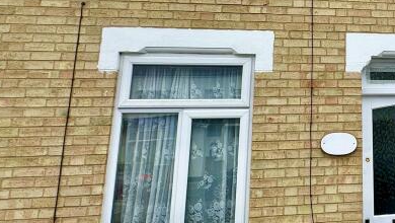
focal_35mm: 40
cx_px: 398
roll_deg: +2.9
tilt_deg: +11.5
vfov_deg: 29.4
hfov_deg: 43.1
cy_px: 61
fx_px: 419
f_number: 2.2
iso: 40
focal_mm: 2.22
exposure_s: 1/1033
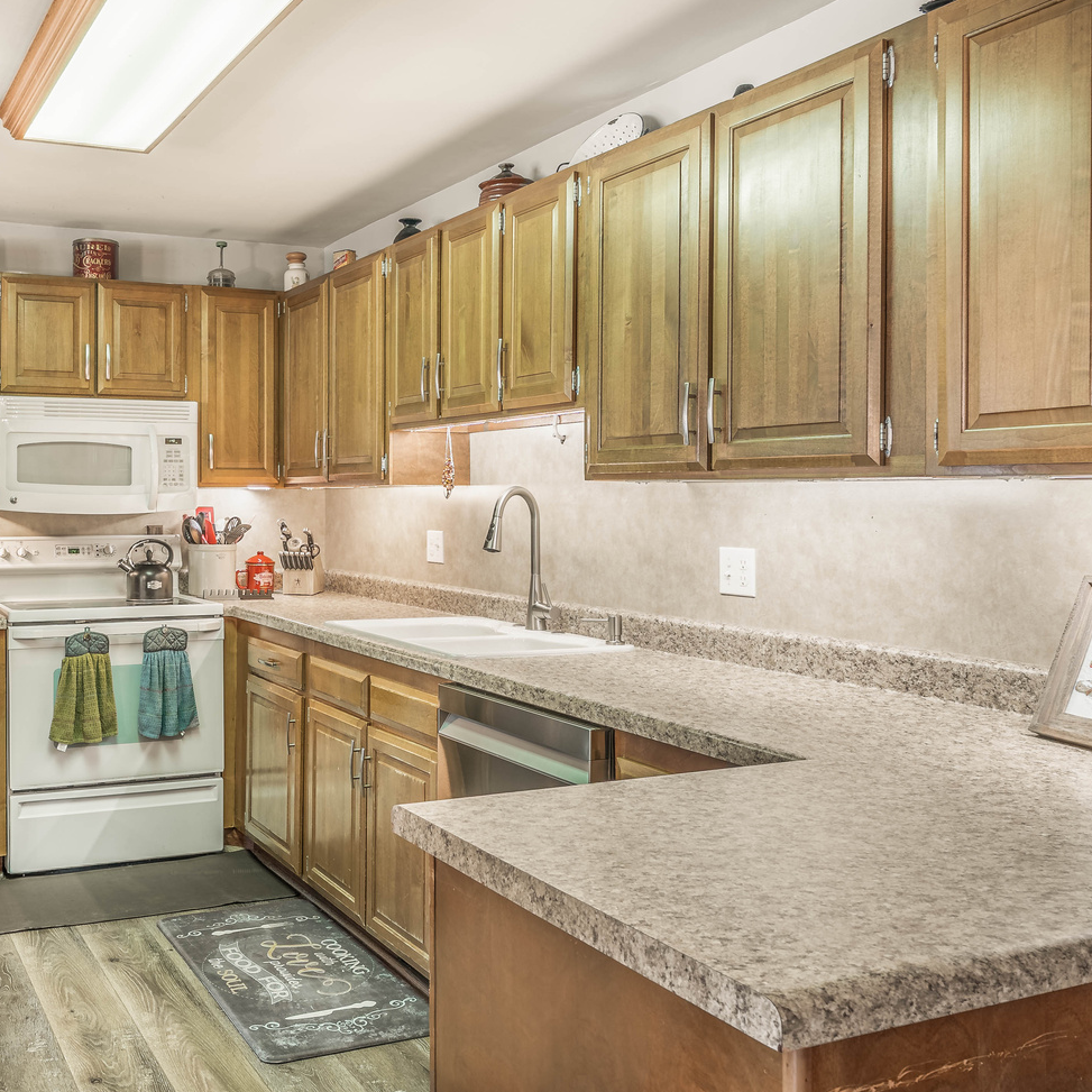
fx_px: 1213
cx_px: 291
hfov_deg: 46.9
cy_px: 492
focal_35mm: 34
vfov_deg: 48.4
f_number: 8
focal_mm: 19
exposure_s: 1/8
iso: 100
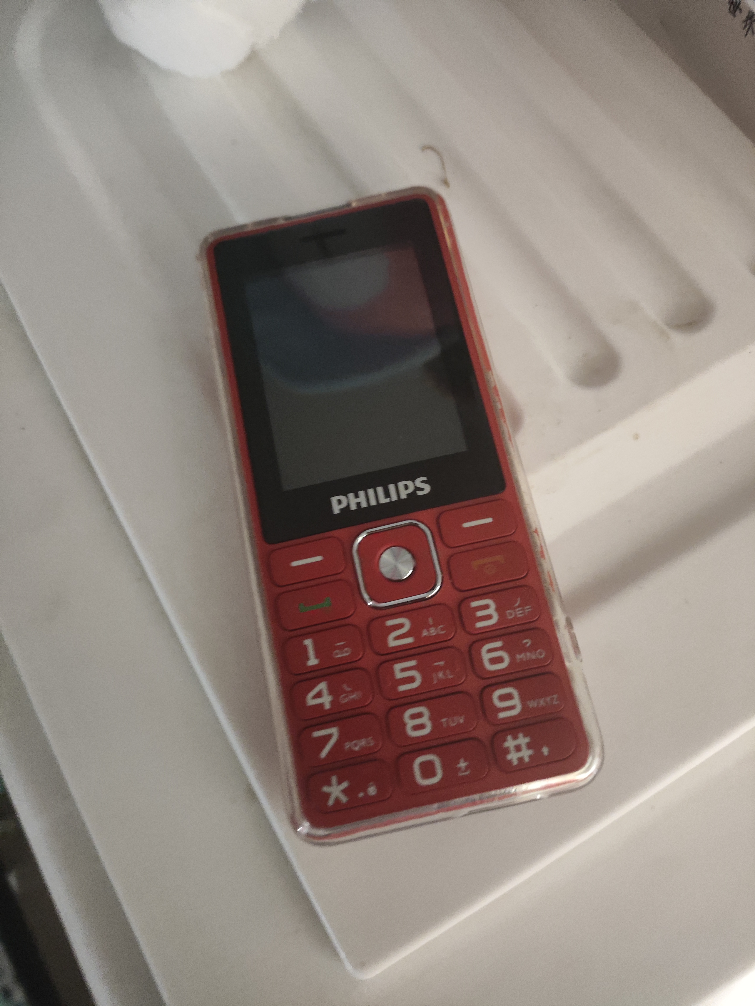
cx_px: 378
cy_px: 503
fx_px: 726
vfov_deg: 69.4
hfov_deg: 54.9
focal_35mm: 25
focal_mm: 4.71
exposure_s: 1/14.3
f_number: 1.79
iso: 3170
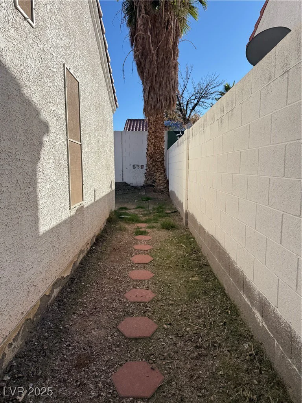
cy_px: 202
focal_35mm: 24
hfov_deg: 56.8
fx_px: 279
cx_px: 151
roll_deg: +1.7
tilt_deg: -8.7
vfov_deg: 71.6
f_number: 1.78
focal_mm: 6.76
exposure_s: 1/4405
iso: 80
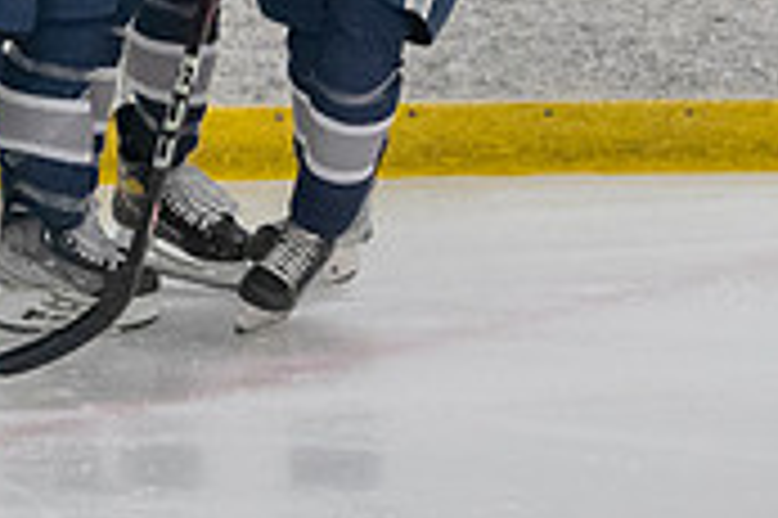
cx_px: 137
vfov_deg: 1.5
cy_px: -295
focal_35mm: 928
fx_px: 20036
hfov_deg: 2.2
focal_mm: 200
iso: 12800
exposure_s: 1/1250
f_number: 4.5
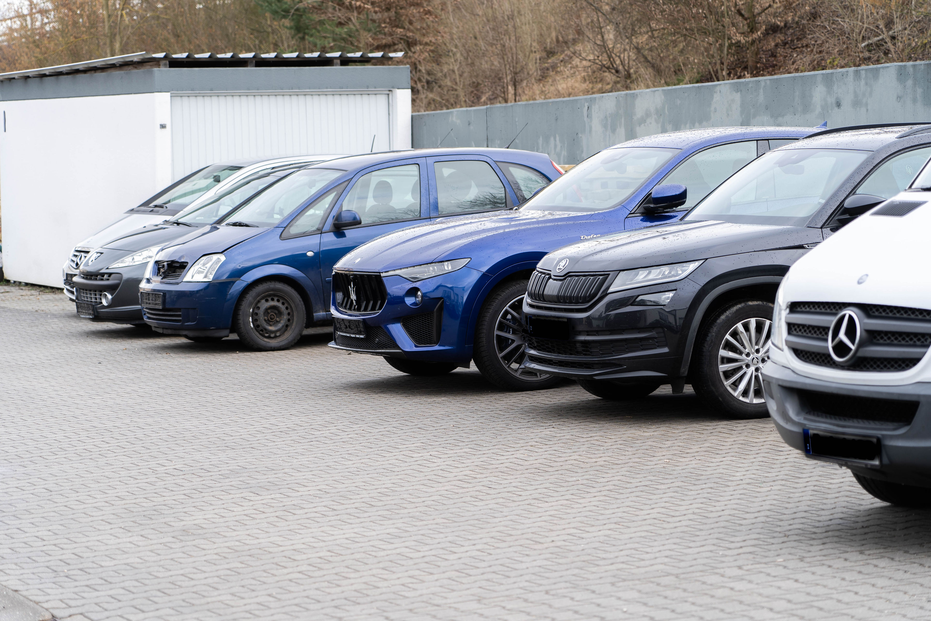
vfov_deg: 13.0
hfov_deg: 19.5
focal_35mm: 105
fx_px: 2715
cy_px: 310
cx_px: 466
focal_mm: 105
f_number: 4
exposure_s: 1/125
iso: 100
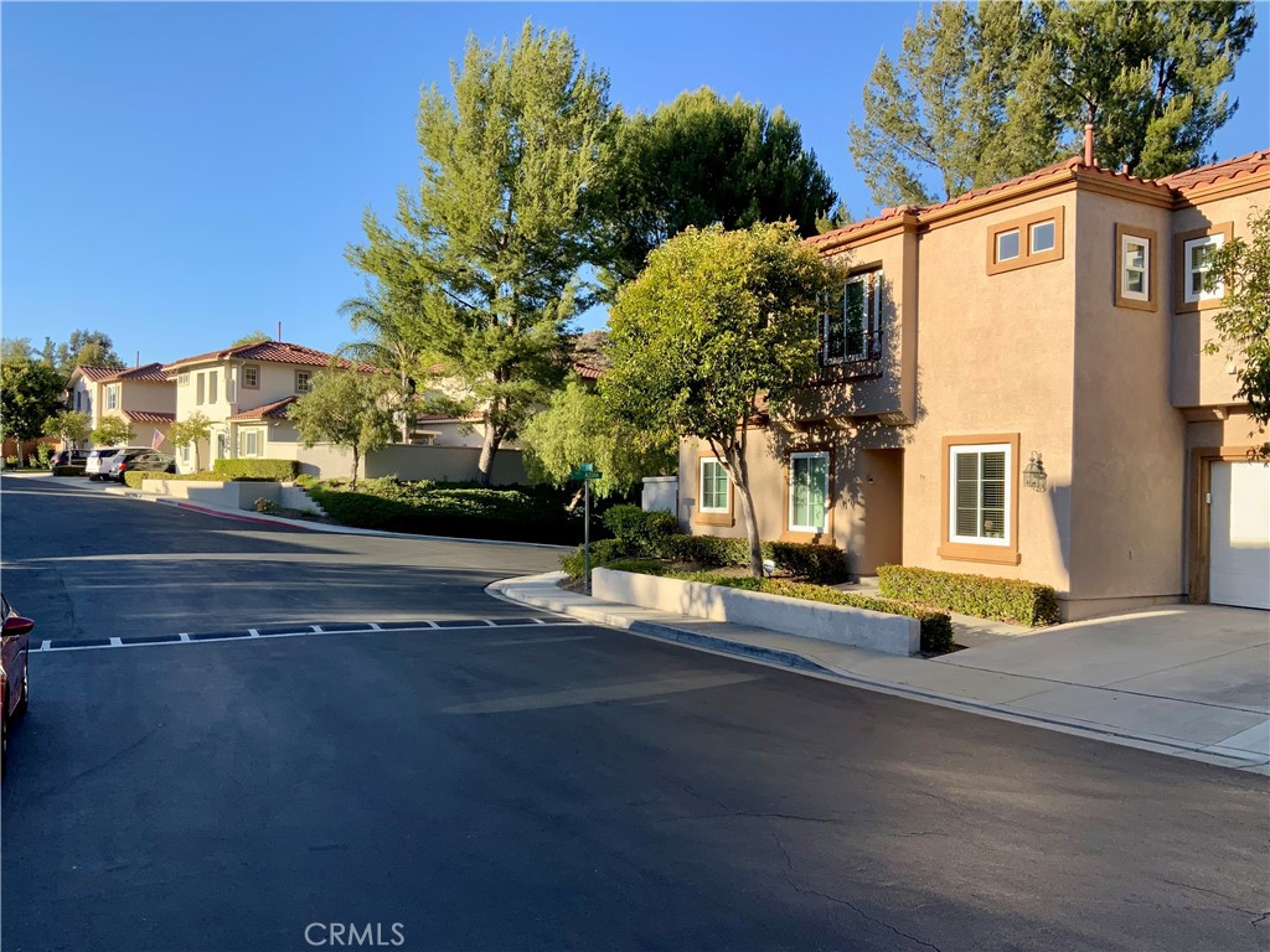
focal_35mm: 29
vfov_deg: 48.2
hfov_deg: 61.7
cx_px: 635
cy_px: 476
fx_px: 1064
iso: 16
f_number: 1.8
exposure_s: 1/781
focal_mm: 3
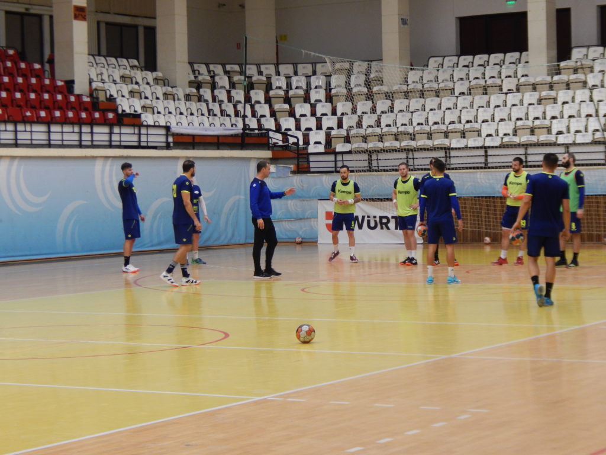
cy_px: 228
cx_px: 303
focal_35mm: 94
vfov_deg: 15.7
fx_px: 1646
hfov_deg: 20.9
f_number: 4.4
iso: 280
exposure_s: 1/30
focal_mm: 16.6
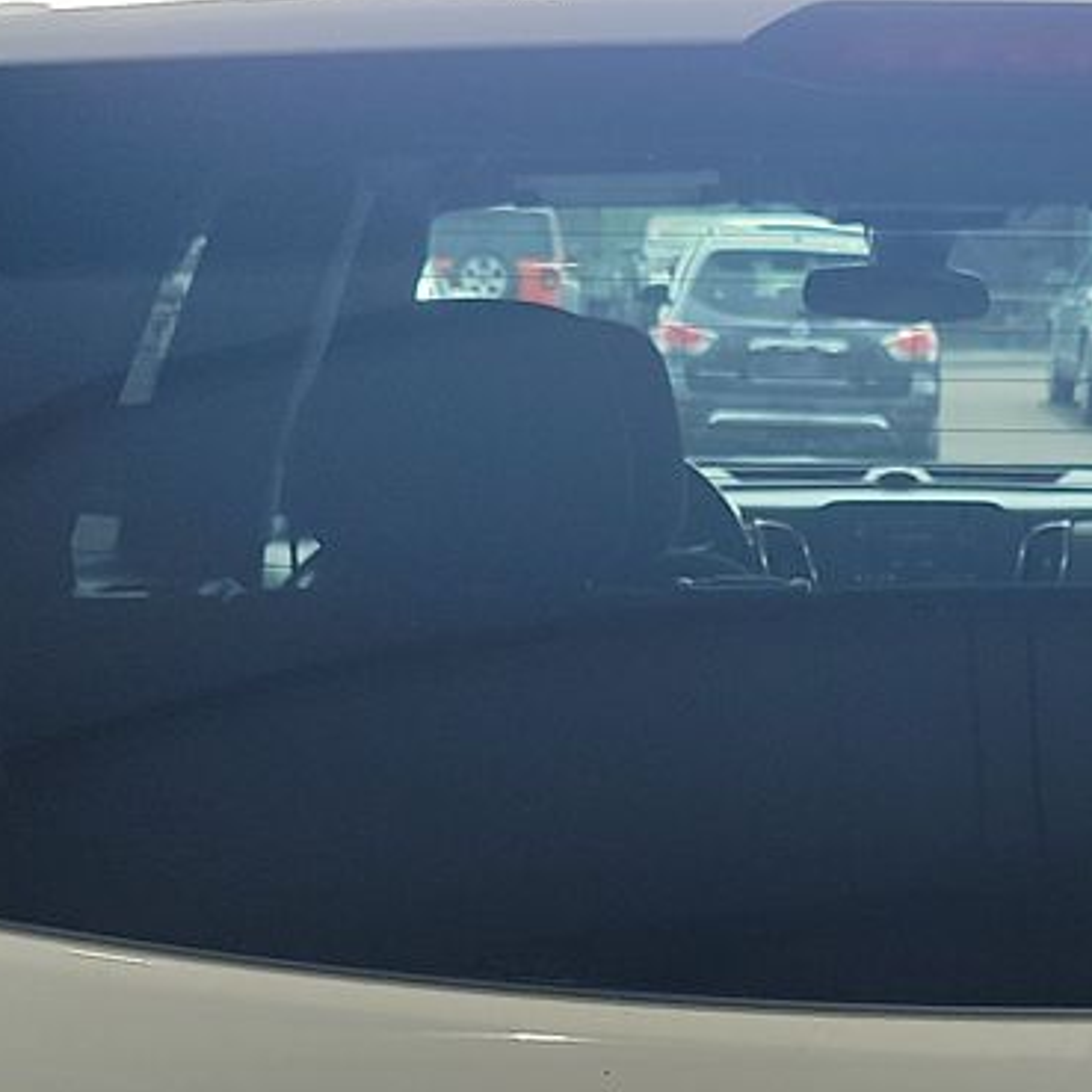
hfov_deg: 18.4
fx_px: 3284
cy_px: 1095
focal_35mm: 92
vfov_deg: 18.4
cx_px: 1074
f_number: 1.8
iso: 85
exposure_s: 1/119
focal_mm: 6.7
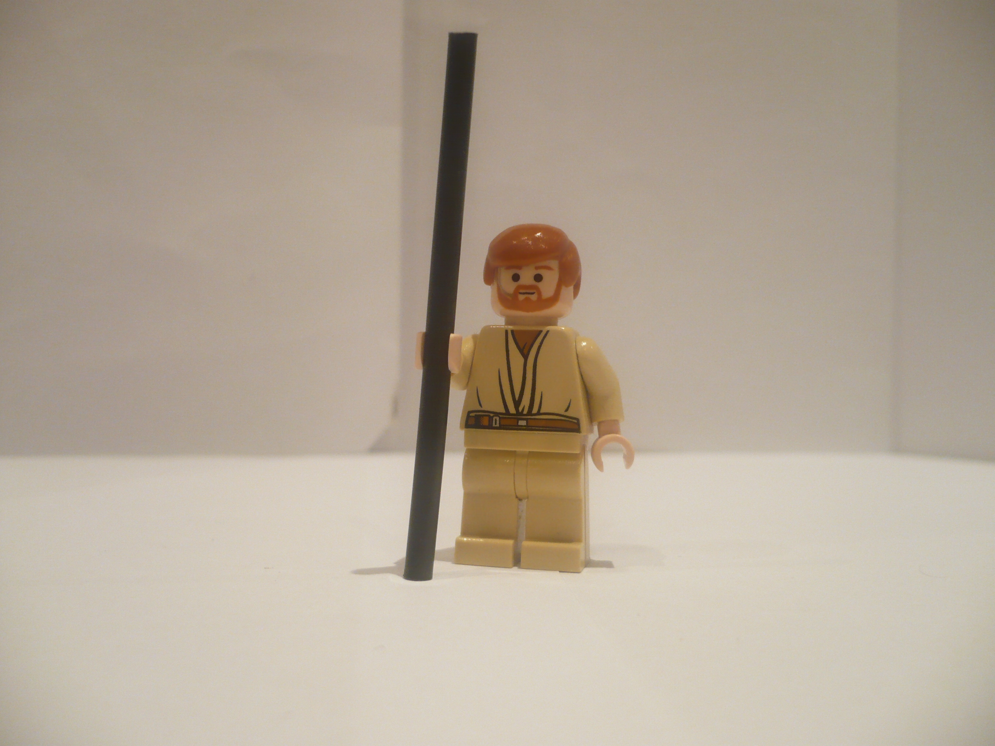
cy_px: 373
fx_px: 1006
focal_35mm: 35
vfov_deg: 40.7
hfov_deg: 52.6
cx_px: 498
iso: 200
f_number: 2.8
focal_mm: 5.8
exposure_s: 1/15
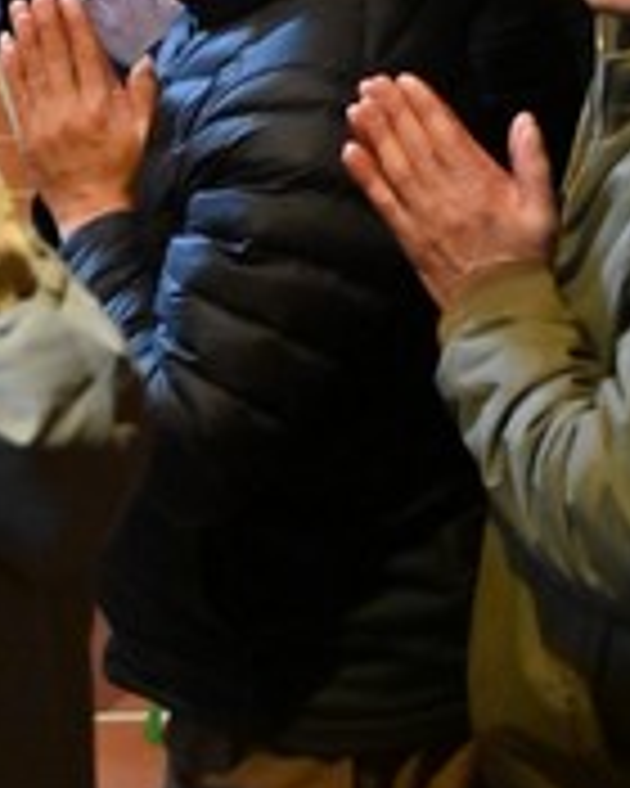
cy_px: -171
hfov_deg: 10.1
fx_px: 3566
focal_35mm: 153
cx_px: 216
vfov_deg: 12.3
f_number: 4
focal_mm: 44
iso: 5000
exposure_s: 1/100
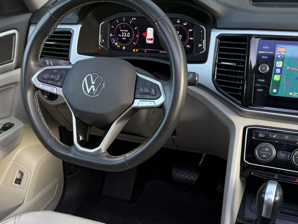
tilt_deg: -28.7
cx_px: 114
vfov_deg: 33.3
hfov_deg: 43.5
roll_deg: +4.3
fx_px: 370
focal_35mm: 43
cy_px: 151
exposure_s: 1/121
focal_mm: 6.76
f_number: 1.78
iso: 125
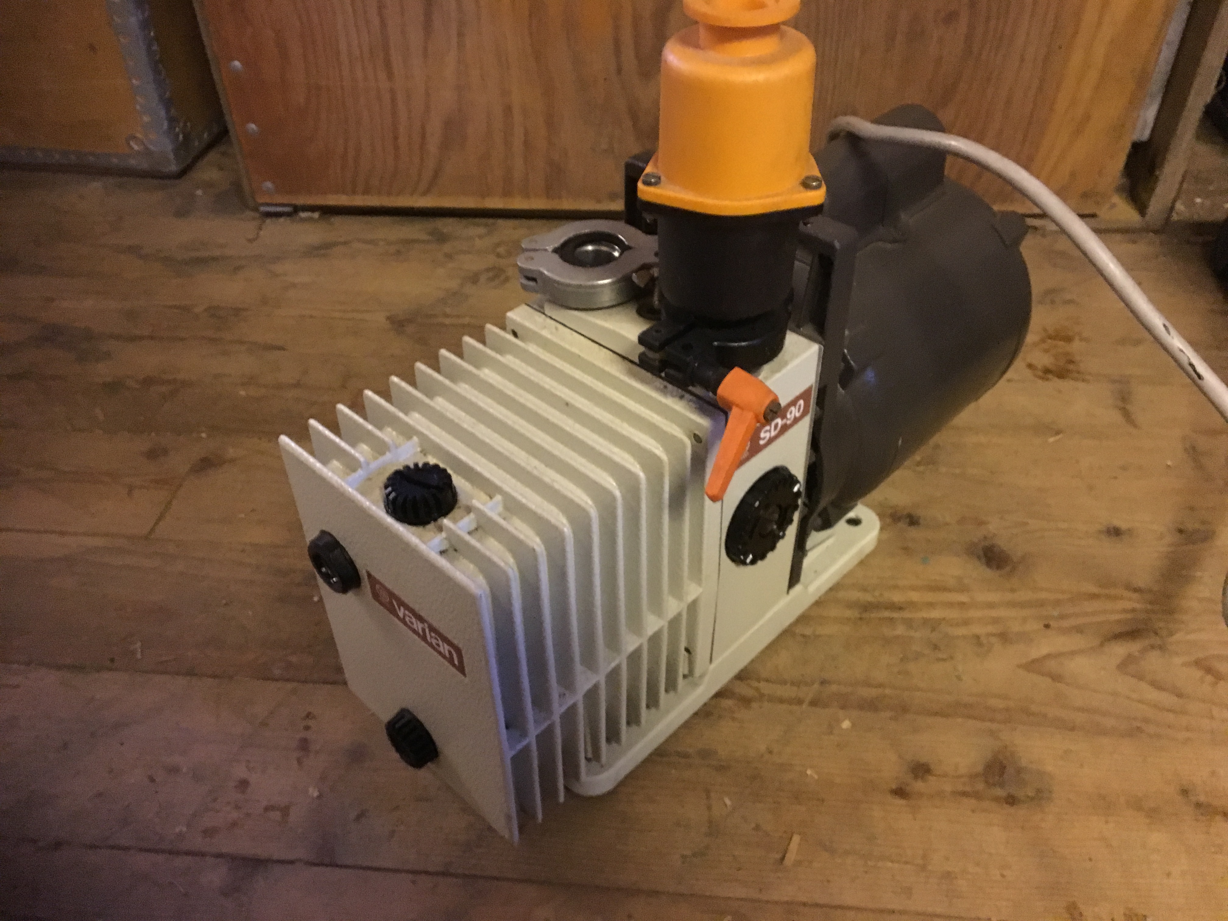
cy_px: 460
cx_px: 614
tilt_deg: -40.7
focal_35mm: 29
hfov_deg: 61.7
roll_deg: +2.0
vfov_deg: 48.2
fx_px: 1029
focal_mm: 4.15
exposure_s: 1/17
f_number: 2.2
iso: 500
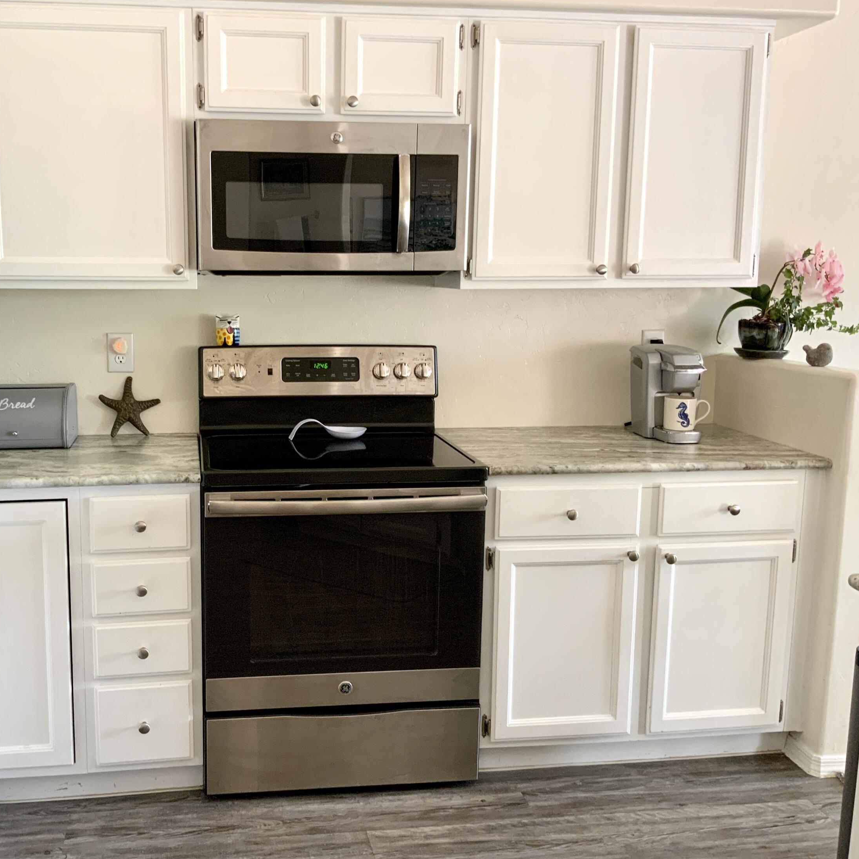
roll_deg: -0.6
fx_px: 983
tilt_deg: -10.1
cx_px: 312
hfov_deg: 46.7
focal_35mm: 35
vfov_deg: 47.2
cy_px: 423
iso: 80
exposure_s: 1/60
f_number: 1.8
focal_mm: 3
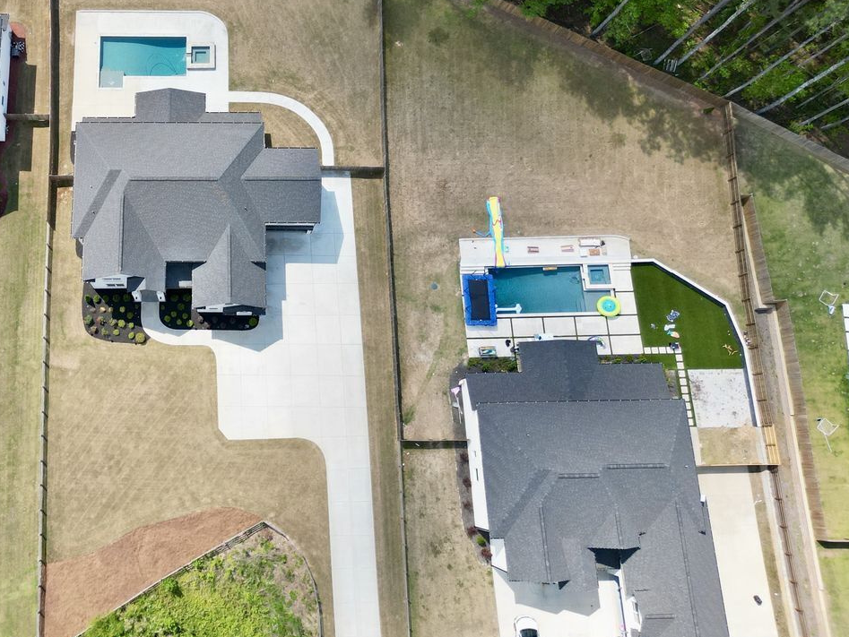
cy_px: 180
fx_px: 932
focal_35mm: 38
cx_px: 209
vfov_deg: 37.1
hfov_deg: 47.1
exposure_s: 1/2000
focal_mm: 6.72
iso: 140
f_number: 1.7
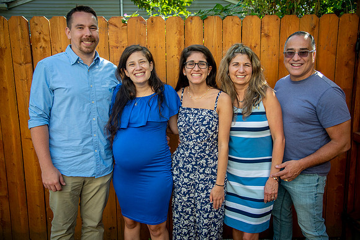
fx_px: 340
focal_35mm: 34
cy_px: 120
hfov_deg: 55.8
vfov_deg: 38.9
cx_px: 180
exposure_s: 1/320
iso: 125
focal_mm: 34
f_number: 4
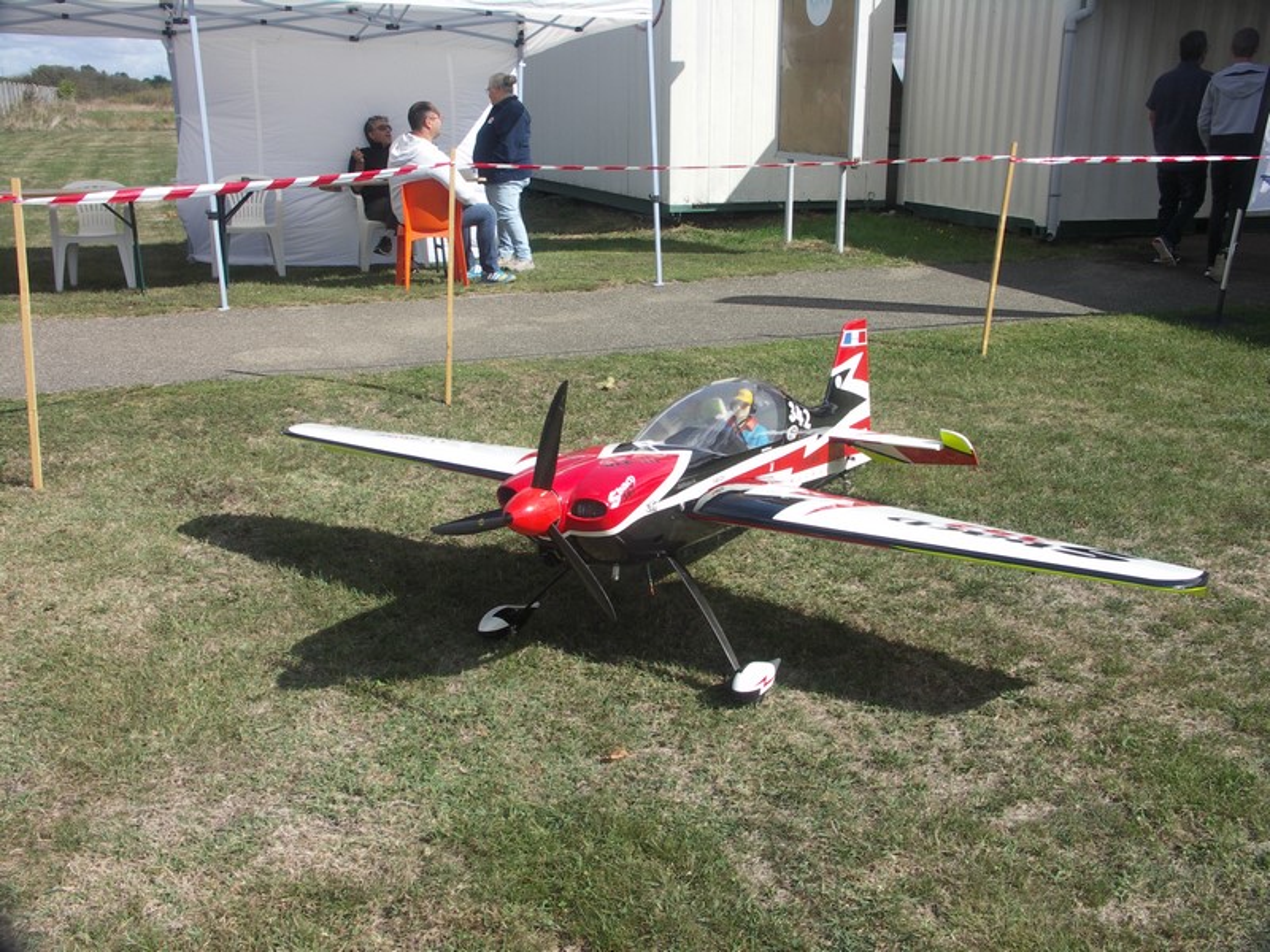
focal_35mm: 35
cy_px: 476
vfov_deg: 40.7
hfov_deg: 52.6
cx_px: 635
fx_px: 1284
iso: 100
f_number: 5.6
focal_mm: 9.1
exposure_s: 1/400
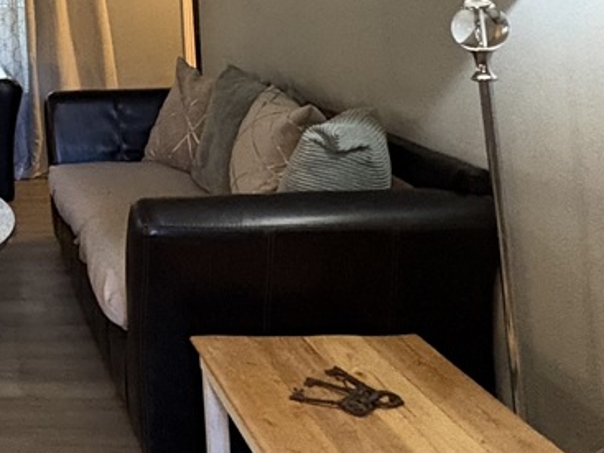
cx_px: -189
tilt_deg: -0.5
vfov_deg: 24.9
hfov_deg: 28.4
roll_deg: +3.5
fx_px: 959
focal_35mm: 55
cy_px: -31
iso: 640
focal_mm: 2.22
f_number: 2.2
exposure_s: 1/60
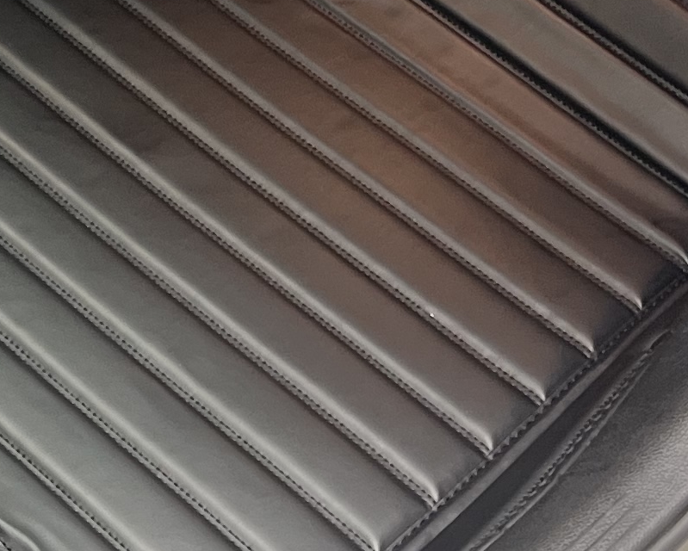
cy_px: -171
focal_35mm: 128
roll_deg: +0.3
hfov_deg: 14.1
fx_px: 2608
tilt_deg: -40.9
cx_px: -344
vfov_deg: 11.7
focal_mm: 5.7
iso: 500
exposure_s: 1/60
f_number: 1.5
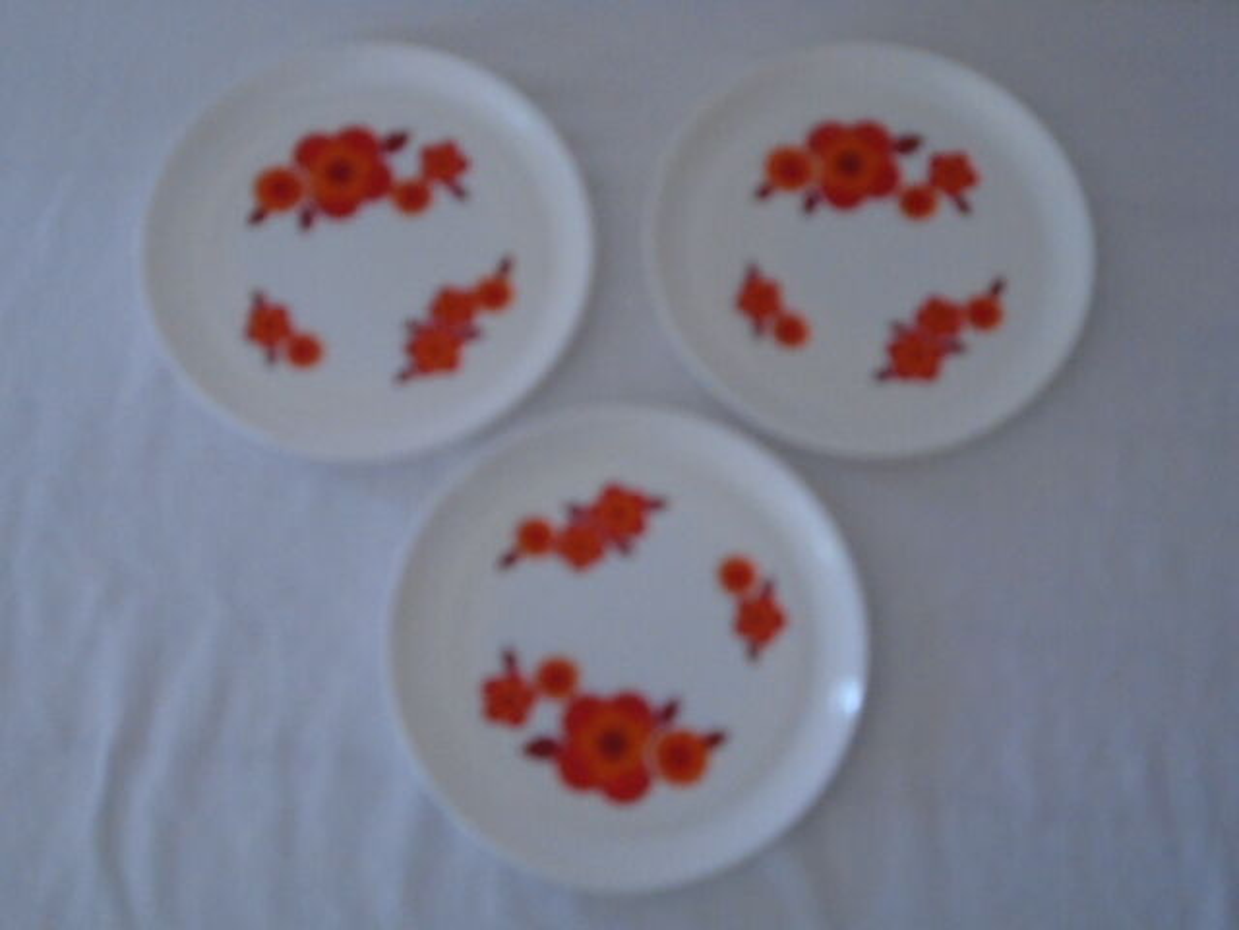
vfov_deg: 34.3
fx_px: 1503
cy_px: 465
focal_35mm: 42
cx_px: 620
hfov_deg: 44.8
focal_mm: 7.4
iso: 500
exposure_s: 1/125
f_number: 4.1
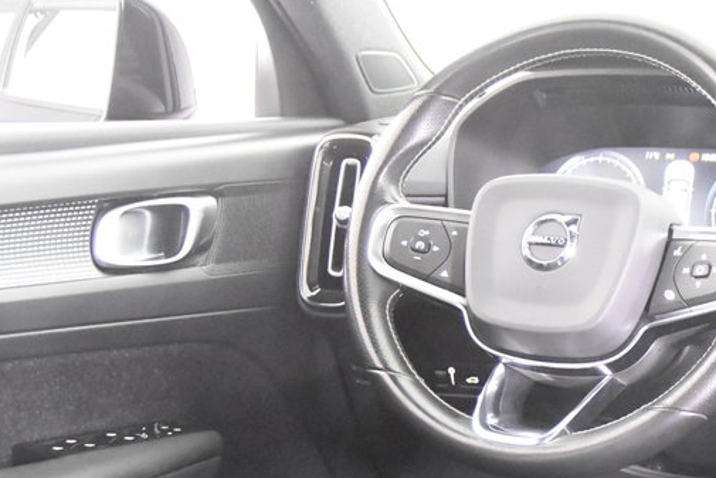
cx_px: 627
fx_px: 1452
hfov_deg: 26.9
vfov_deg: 18.3
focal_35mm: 73
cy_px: 455
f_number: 3
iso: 12800
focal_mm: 24
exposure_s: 1/30
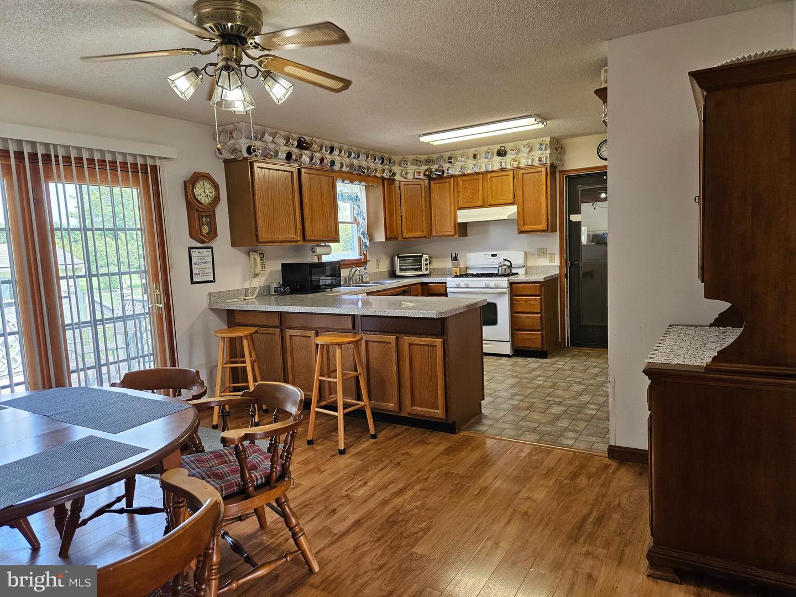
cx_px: 398
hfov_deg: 73.9
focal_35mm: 23
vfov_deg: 58.9
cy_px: 298
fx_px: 529
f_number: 1.8
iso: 160
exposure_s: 1/120
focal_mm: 5.4
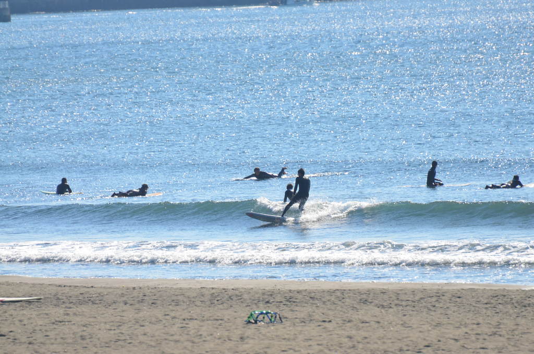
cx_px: 267
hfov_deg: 4.6
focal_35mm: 450
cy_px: 177
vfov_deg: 3.0
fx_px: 6660
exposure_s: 1/1600
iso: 400
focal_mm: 300
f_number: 6.3
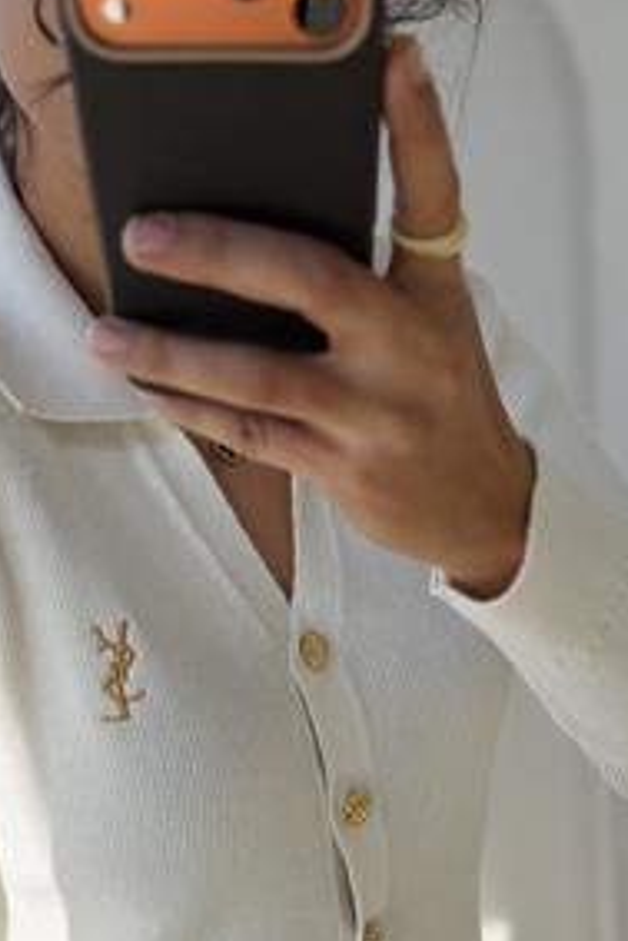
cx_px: 312
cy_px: 723
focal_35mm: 47
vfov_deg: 40.5
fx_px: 1228
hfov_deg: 28.7
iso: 100
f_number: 1.78
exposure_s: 1/909
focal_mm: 6.76
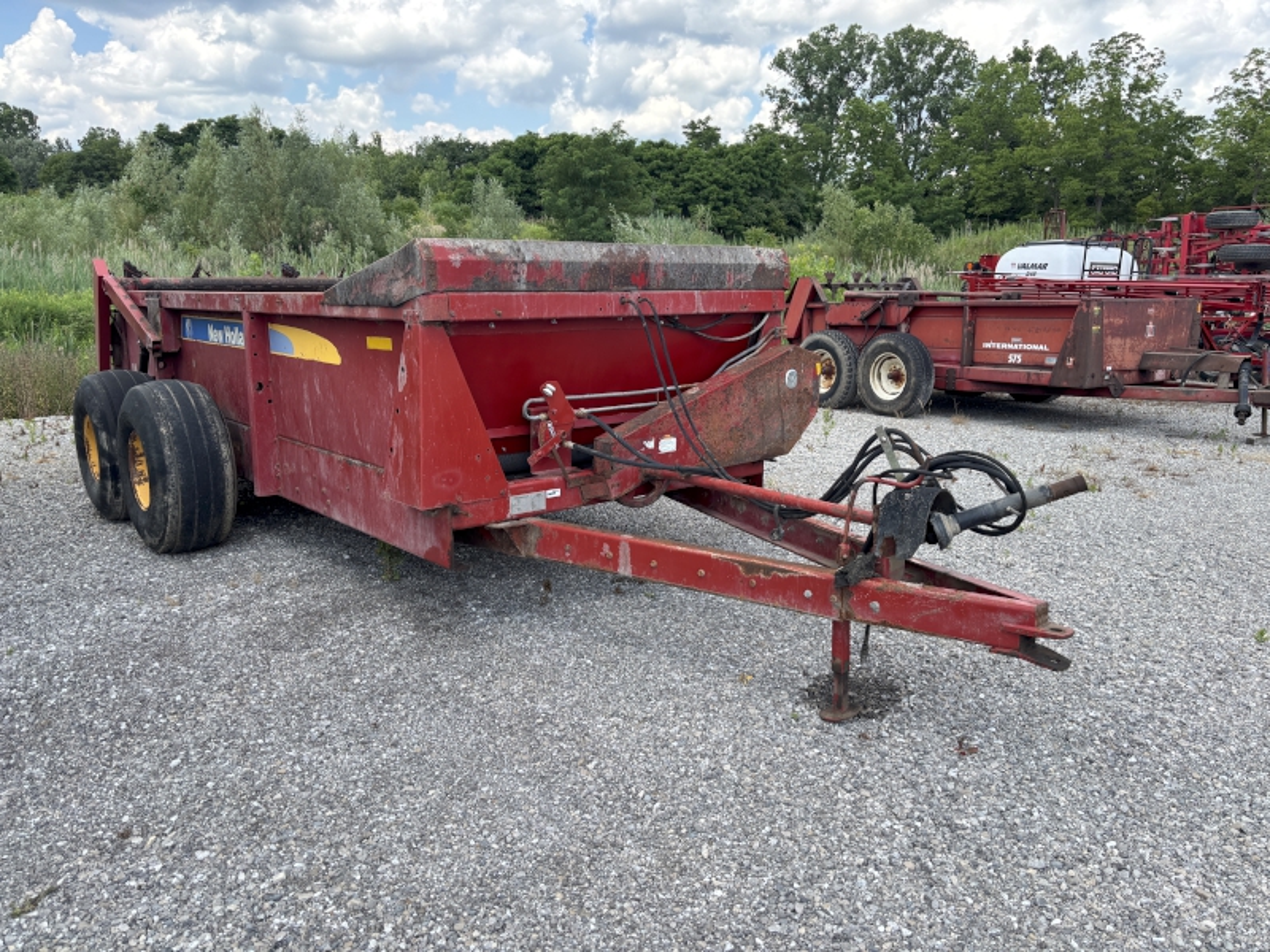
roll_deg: -2.4
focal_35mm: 26
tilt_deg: -14.4
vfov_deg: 53.1
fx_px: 954
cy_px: 476
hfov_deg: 67.3
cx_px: 635
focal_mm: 5.96
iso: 50
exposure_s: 1/787
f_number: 1.6
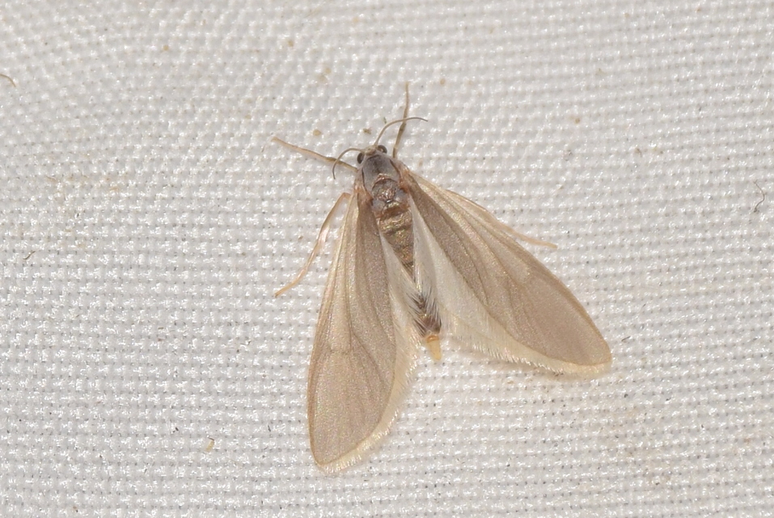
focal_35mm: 210
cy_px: 259
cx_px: 387
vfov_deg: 6.6
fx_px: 4519
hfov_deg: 9.8
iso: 100
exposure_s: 1/160
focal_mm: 140
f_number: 13
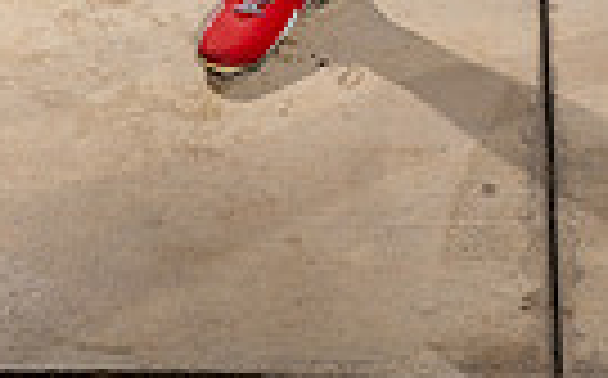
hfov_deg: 16.0
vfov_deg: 8.9
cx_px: 545
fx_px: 2135
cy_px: -608
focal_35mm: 129
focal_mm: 38
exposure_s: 1/250
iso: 160
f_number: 8
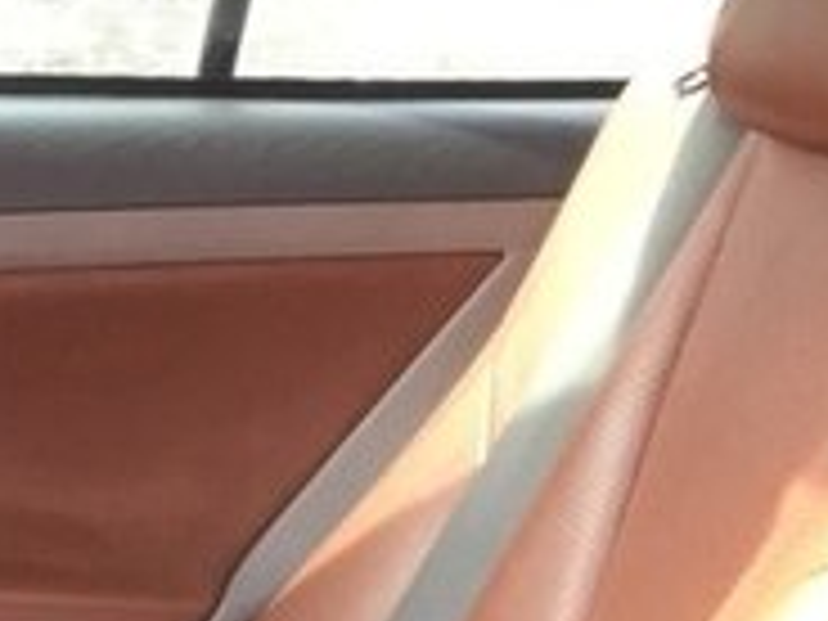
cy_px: 691
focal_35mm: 104
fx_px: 2488
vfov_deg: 13.9
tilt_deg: -17.6
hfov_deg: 17.3
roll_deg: -1.7
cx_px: -369
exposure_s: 1/33
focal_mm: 4.15
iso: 64
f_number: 2.2
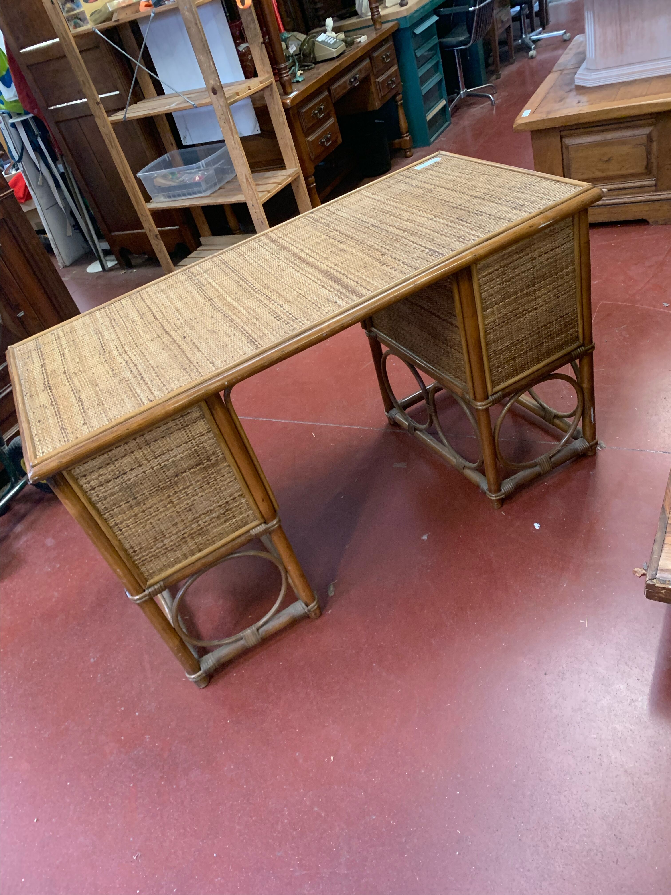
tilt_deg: -36.5
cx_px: 336
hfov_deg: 53.1
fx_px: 672
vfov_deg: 67.3
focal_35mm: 26
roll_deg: +19.9
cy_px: 448
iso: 400
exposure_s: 1/50
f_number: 1.8
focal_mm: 4.25
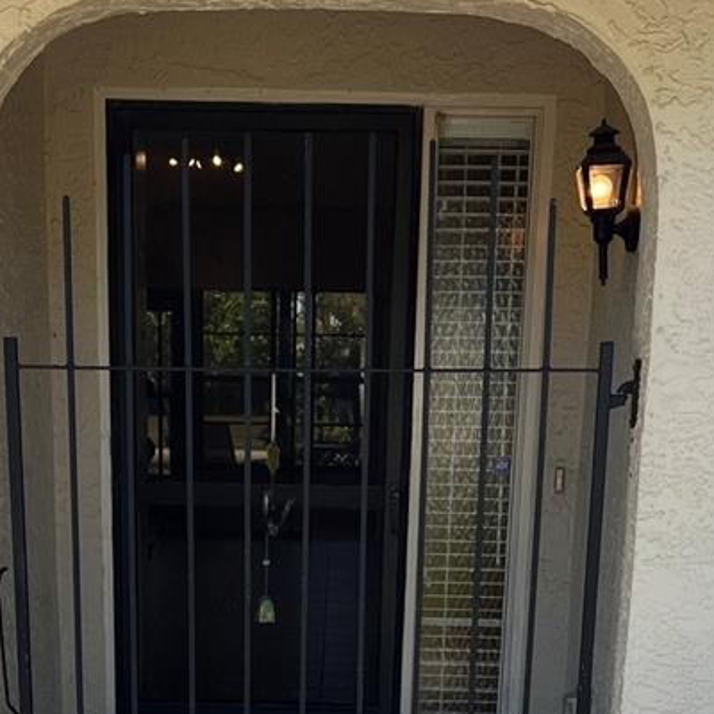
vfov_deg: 23.3
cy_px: 812
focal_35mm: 69
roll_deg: -1.2
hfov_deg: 25.0
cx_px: 286
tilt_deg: -15.1
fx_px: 1610
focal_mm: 5.7
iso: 50
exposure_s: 1/880
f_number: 1.5
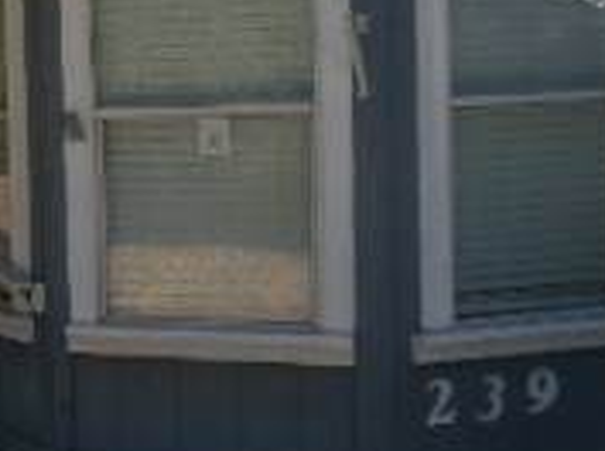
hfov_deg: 19.4
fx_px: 1517
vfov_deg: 16.9
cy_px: 174
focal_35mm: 87
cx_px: -332
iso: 100
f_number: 3.7
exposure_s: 1/640
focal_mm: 4.3
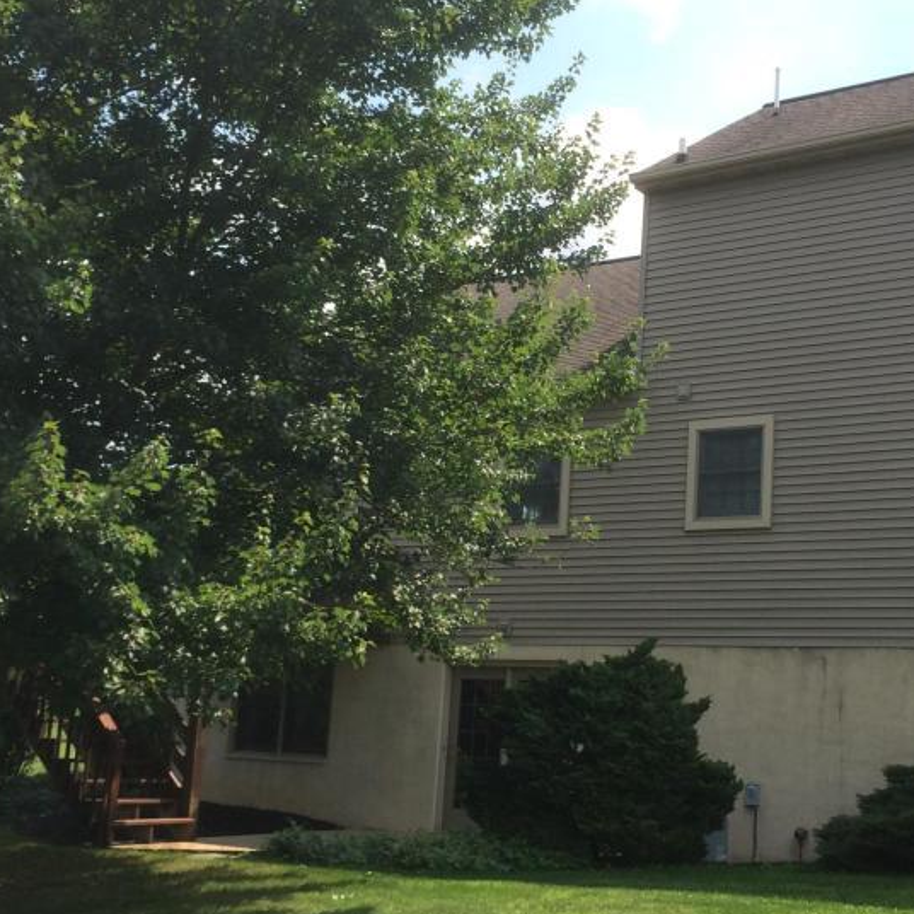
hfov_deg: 34.4
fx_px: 1464
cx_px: 610
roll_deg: -2.6
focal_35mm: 49
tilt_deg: +10.6
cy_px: 517
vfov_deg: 34.6
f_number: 2.2
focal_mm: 4.15
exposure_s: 1/1414
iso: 32
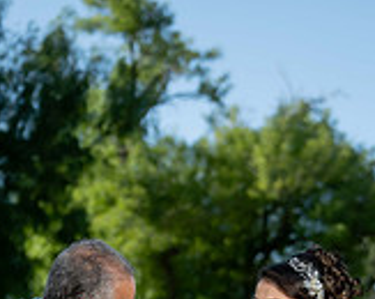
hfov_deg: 13.8
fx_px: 1552
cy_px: 515
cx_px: 207
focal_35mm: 140
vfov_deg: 10.4
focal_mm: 54
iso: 250
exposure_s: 1/2500
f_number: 2.5
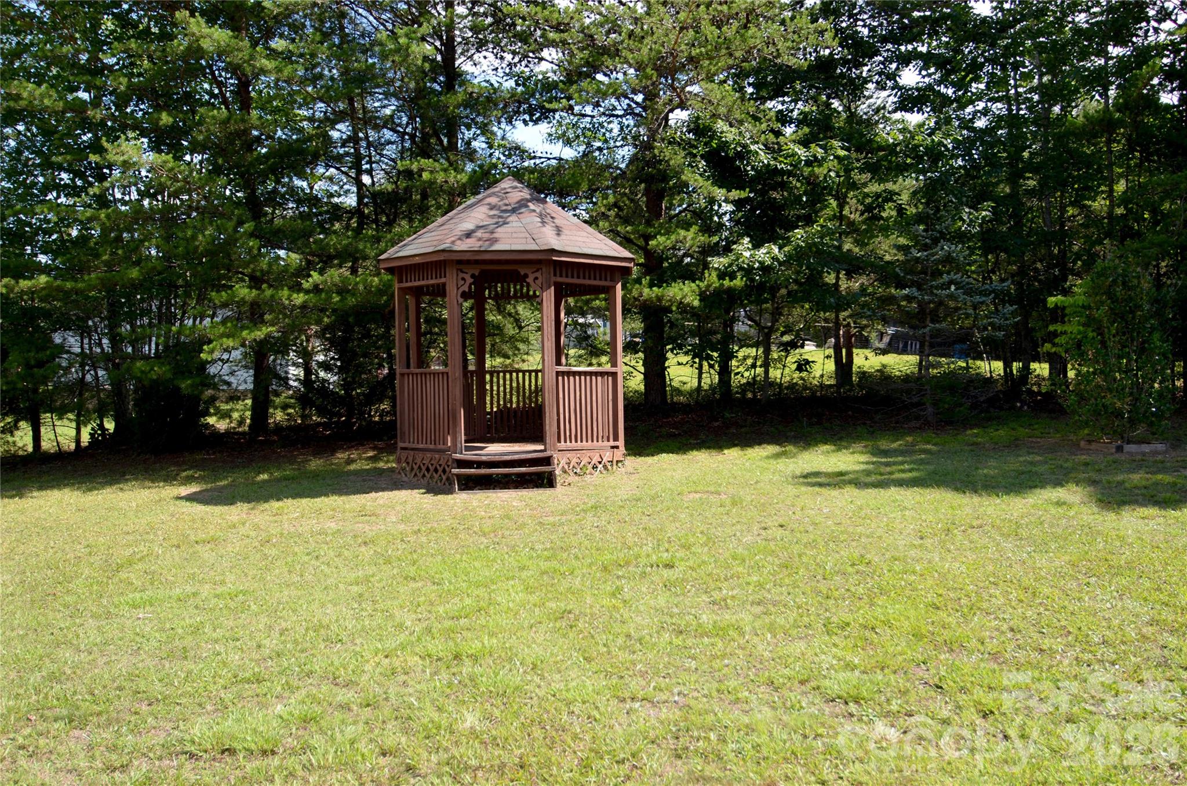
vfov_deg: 36.7
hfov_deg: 53.2
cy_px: 393
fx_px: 1184
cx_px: 594
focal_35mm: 36
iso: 100
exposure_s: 1/250
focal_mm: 24
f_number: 5.6
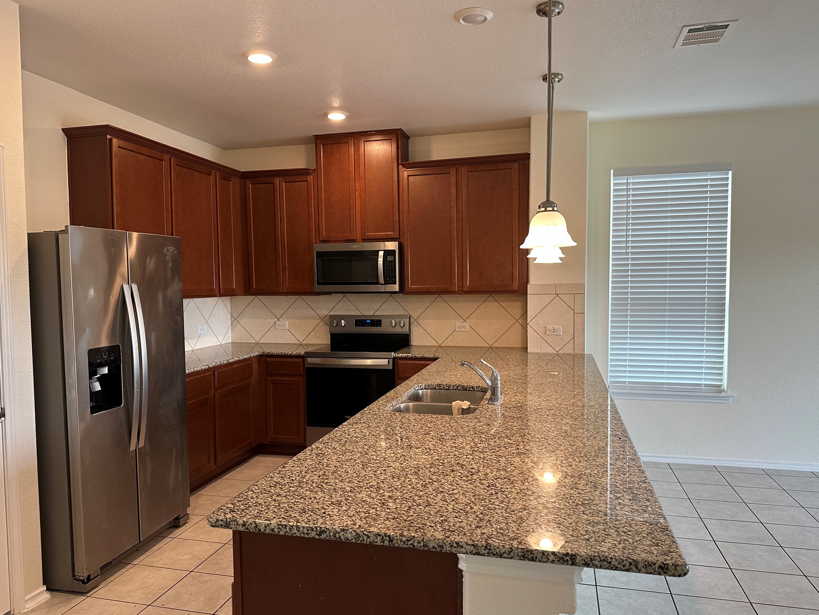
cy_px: 314
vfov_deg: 54.9
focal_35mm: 25
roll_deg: +0.6
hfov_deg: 69.4
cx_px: 399
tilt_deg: -3.0
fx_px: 592
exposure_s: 1/120
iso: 160
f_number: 1.78
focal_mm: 6.86
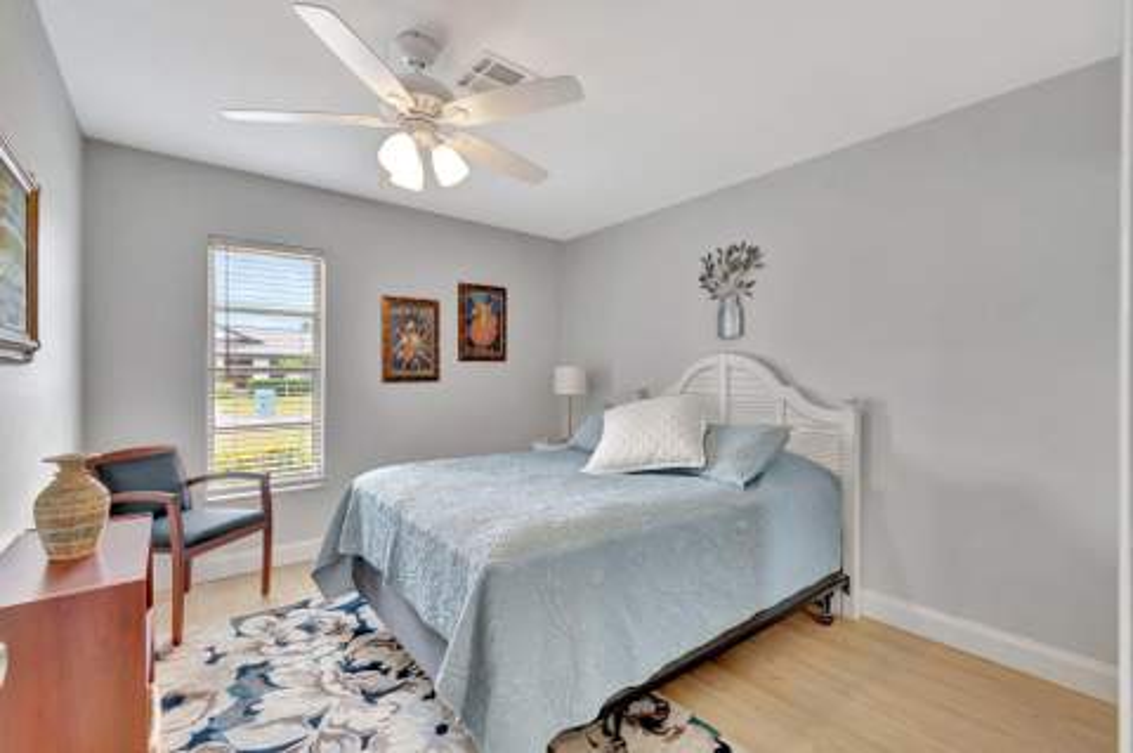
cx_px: 566
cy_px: 376
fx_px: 472
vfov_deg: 77.2
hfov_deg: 100.4
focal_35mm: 15
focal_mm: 10
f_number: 8
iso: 1000
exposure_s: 1/6
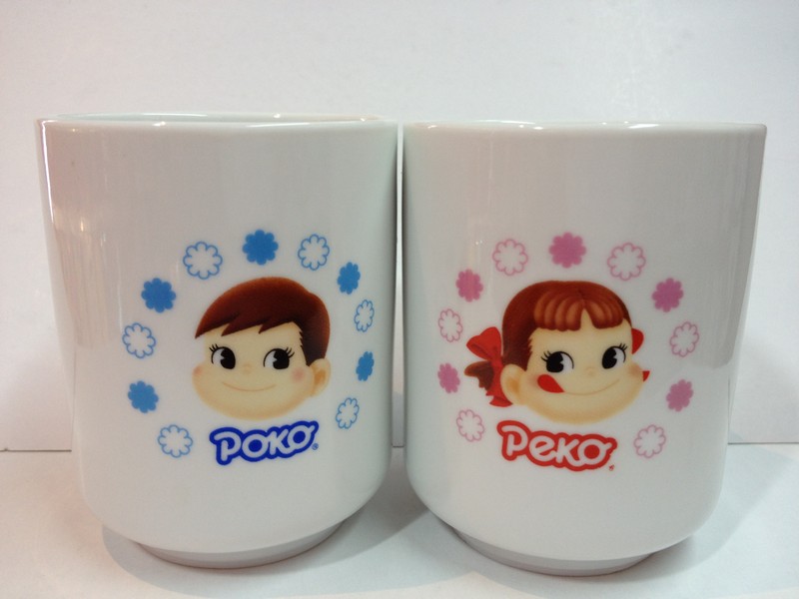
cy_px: 300
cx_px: 400
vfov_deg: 40.7
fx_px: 808
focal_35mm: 35
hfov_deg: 52.6
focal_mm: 4.28
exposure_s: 1/33
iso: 64
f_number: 2.4
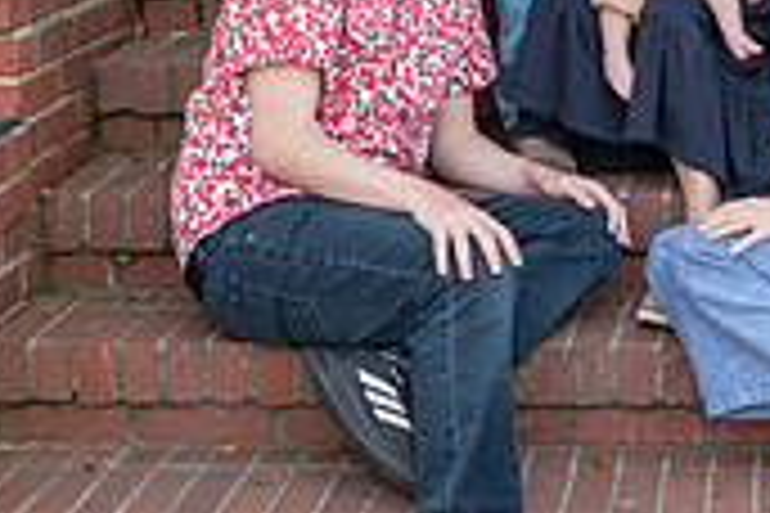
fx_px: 2460
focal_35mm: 115
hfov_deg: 17.5
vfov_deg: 11.7
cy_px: -88
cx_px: 693
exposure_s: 1/200
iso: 1250
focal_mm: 34
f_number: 5
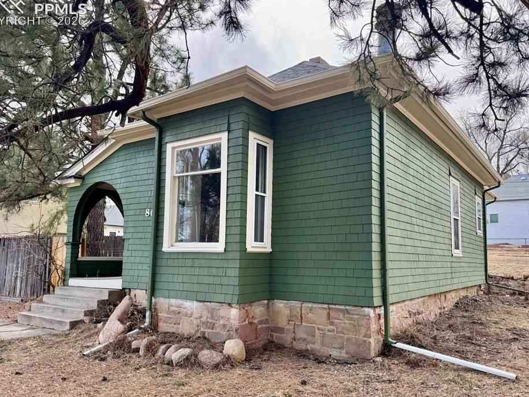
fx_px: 413
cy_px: 216
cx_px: 268
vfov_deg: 51.3
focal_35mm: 27
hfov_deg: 65.3
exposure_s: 1/593
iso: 80
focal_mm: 6.76
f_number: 1.78
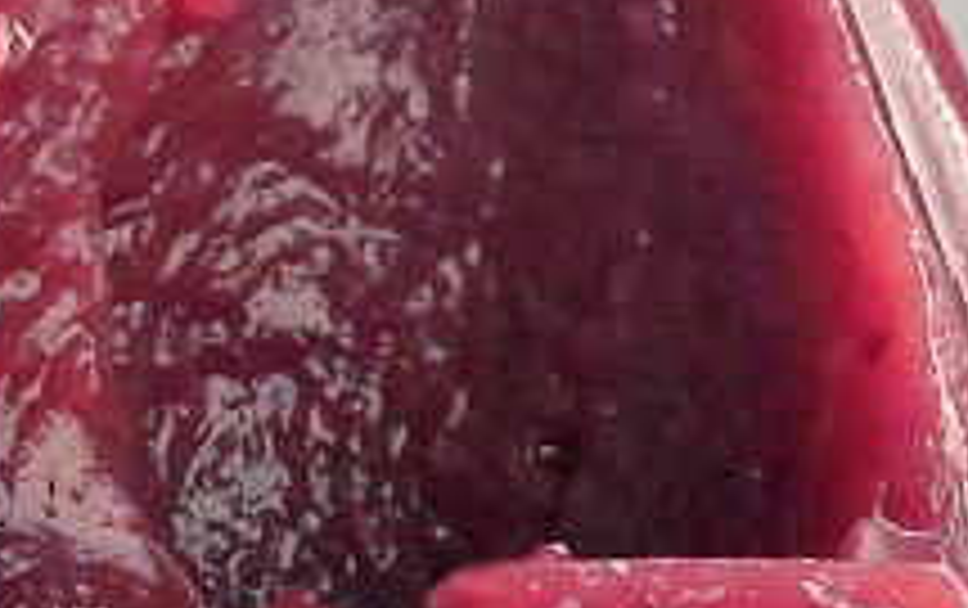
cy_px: 482
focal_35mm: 237
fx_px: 6261
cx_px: 581
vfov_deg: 5.6
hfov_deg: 8.8
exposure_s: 1/60
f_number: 3.4
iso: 100
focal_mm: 8.3
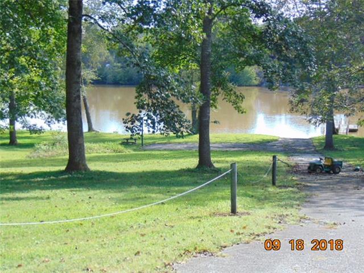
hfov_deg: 32.2
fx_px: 631
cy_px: 136
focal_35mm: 60
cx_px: 182
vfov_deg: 24.4
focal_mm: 10.8
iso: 80
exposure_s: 1/125
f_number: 3.6
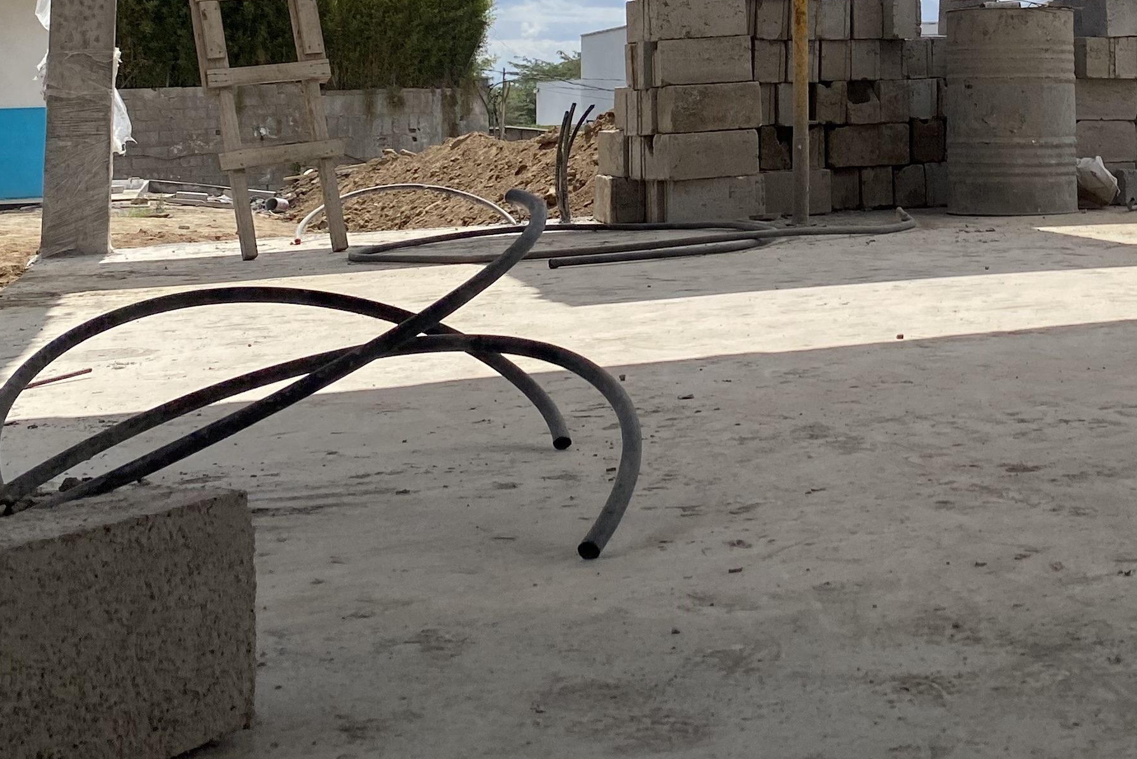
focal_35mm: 61
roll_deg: +2.1
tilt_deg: +7.5
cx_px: 960
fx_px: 1927
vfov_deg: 20.8
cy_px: -155
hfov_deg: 31.7
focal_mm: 4.25
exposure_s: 1/4808
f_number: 1.8
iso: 32
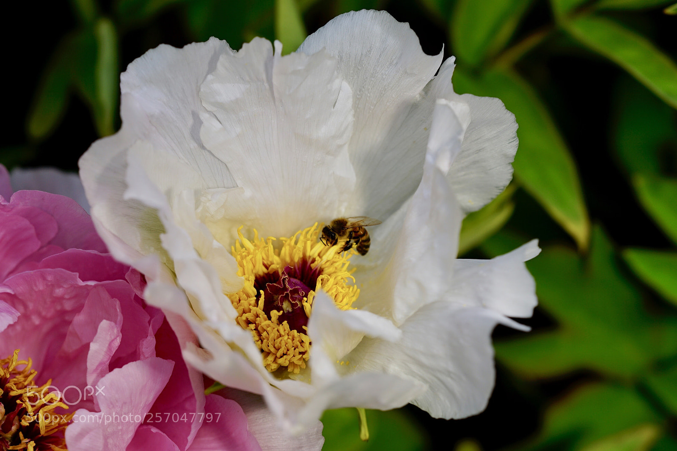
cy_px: 226
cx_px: 338
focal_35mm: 100
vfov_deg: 13.7
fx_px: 1880
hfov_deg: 20.4
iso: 100
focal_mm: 100
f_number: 7.1
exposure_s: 1/125
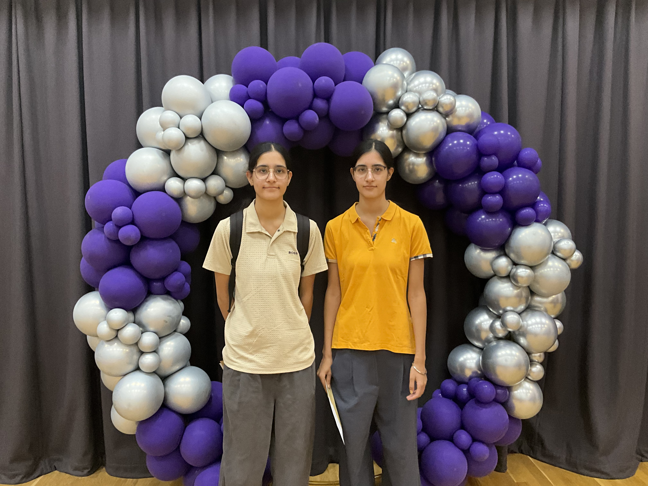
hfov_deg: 61.7
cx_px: 324
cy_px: 243
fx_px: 543
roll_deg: +1.4
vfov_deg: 48.2
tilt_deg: -4.6
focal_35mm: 29
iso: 250
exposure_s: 1/60
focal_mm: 3
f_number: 1.8
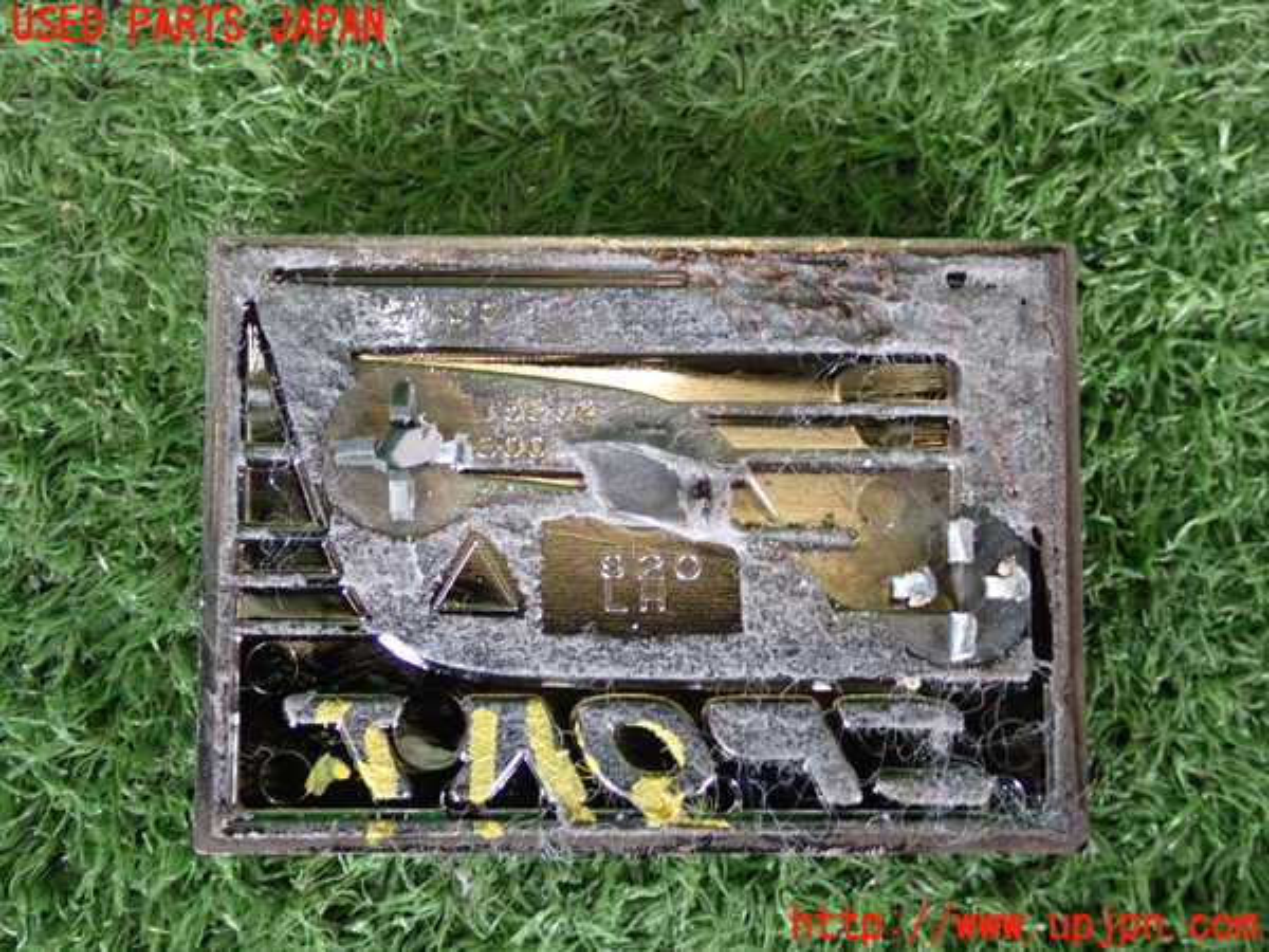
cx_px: 634
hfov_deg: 31.2
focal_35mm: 62
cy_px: 476
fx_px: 2273
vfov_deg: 23.7
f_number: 3.6
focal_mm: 11.09
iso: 800
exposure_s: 1/40
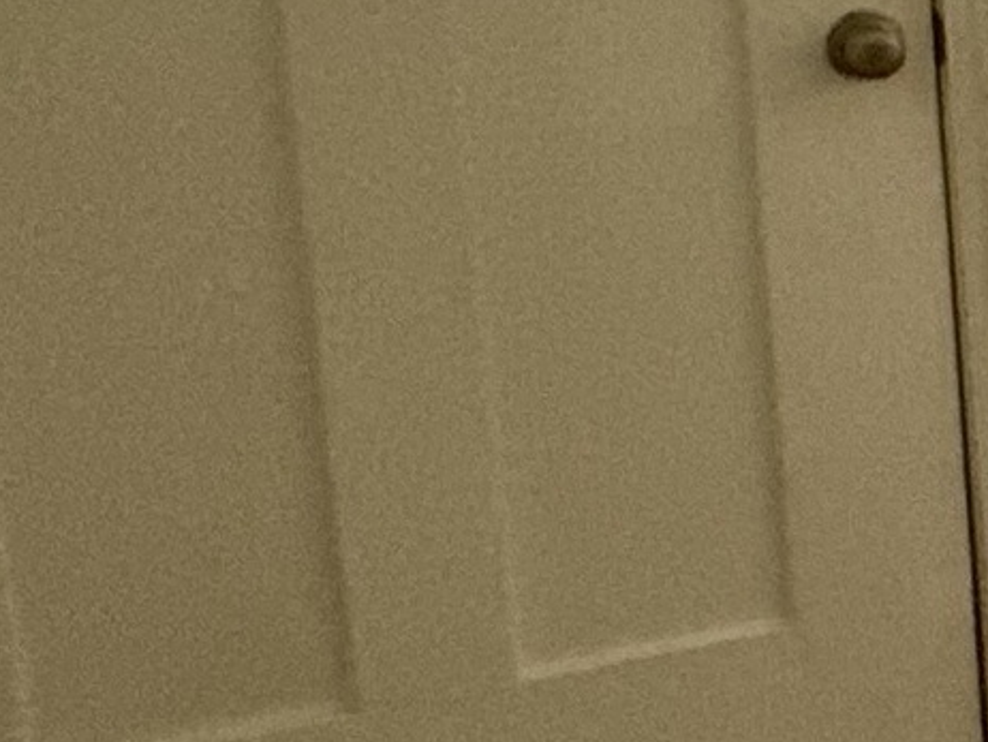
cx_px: 2607
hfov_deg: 13.1
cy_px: -26
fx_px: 2656
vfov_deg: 15.6
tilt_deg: -8.4
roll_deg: -2.4
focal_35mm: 93
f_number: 2.2
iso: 100
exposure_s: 1/120
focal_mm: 2.22
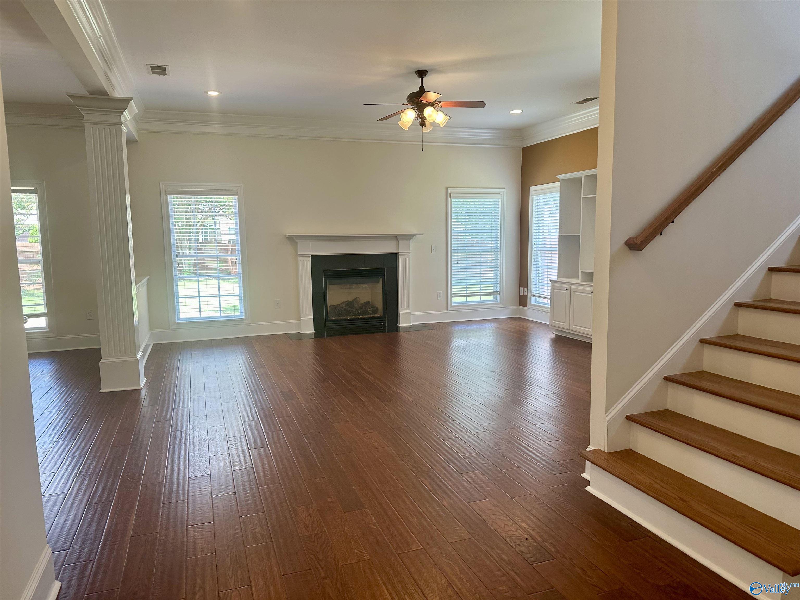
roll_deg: -0.1
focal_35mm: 24
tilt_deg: -6.7
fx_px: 555
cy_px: 300
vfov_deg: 56.8
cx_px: 400
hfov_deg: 71.6
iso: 125
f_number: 1.78
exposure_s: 1/120
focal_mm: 6.86
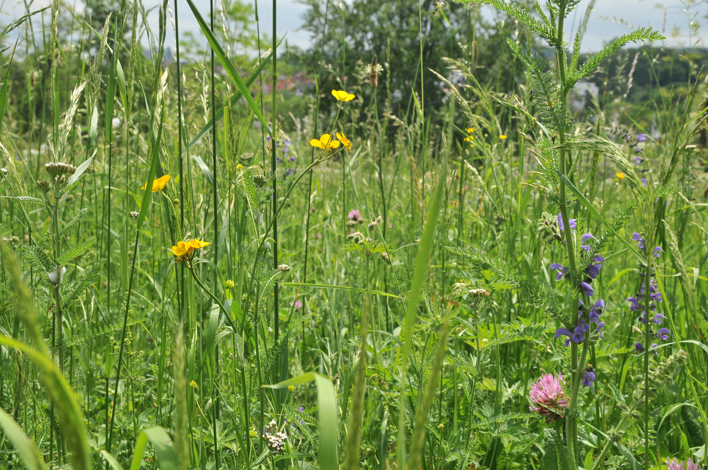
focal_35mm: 39
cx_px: 354
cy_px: 235
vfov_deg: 34.1
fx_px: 766
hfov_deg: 49.6
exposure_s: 1/500
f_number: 10
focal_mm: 26
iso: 320
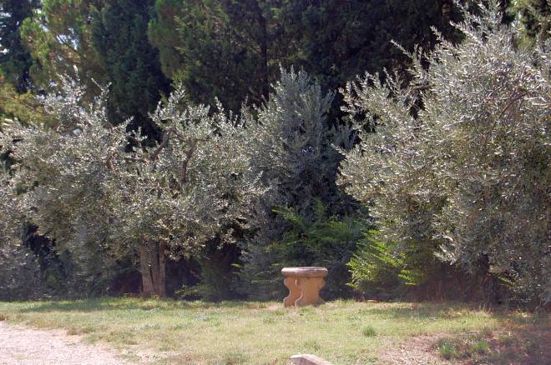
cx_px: 276
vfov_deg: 16.5
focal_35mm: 82
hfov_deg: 24.7
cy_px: 182
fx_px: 1261
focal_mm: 55
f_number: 10
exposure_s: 1/200
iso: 400
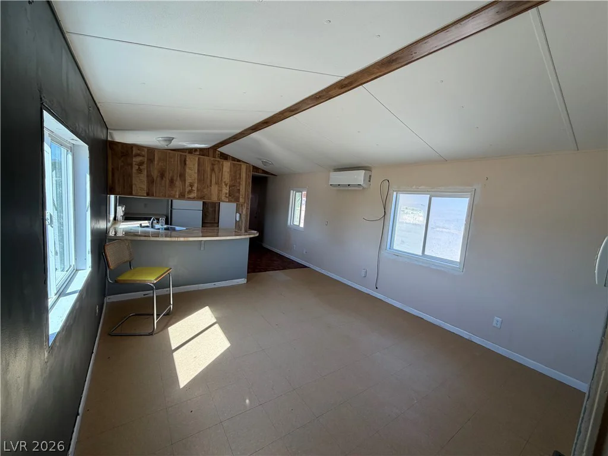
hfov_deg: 102.1
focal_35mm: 14
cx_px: 304
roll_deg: -5.2
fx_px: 246
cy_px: 228
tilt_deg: -7.1
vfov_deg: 85.7
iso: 64
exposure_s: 1/121
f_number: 2.2
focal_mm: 2.22
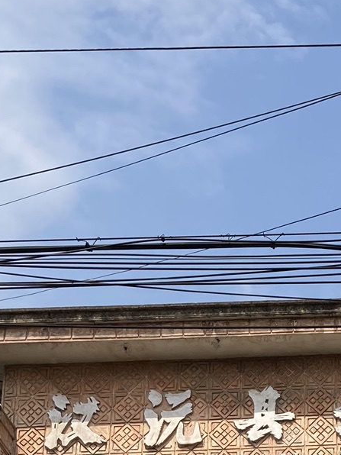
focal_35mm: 94
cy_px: 461
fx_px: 1235
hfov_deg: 15.2
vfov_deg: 20.2
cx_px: 406
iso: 20
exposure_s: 1/2825
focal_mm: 3.99
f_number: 1.8
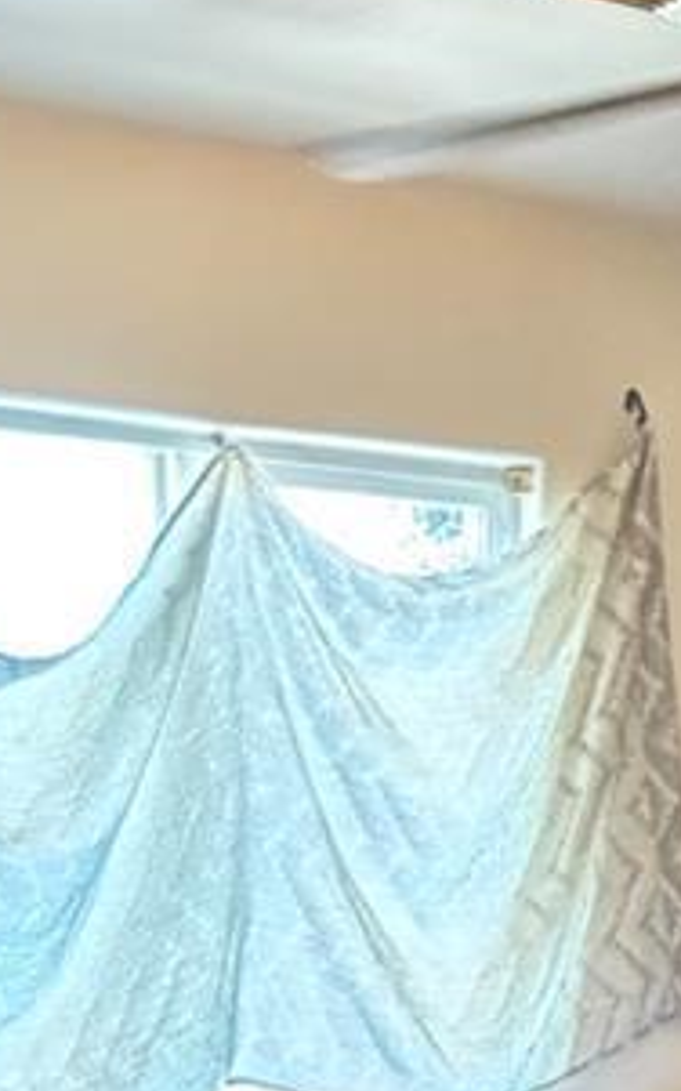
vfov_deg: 25.0
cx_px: 422
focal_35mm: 74
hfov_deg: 17.6
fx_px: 2198
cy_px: 1328
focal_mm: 2.22
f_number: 2.2
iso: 1000
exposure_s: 1/40
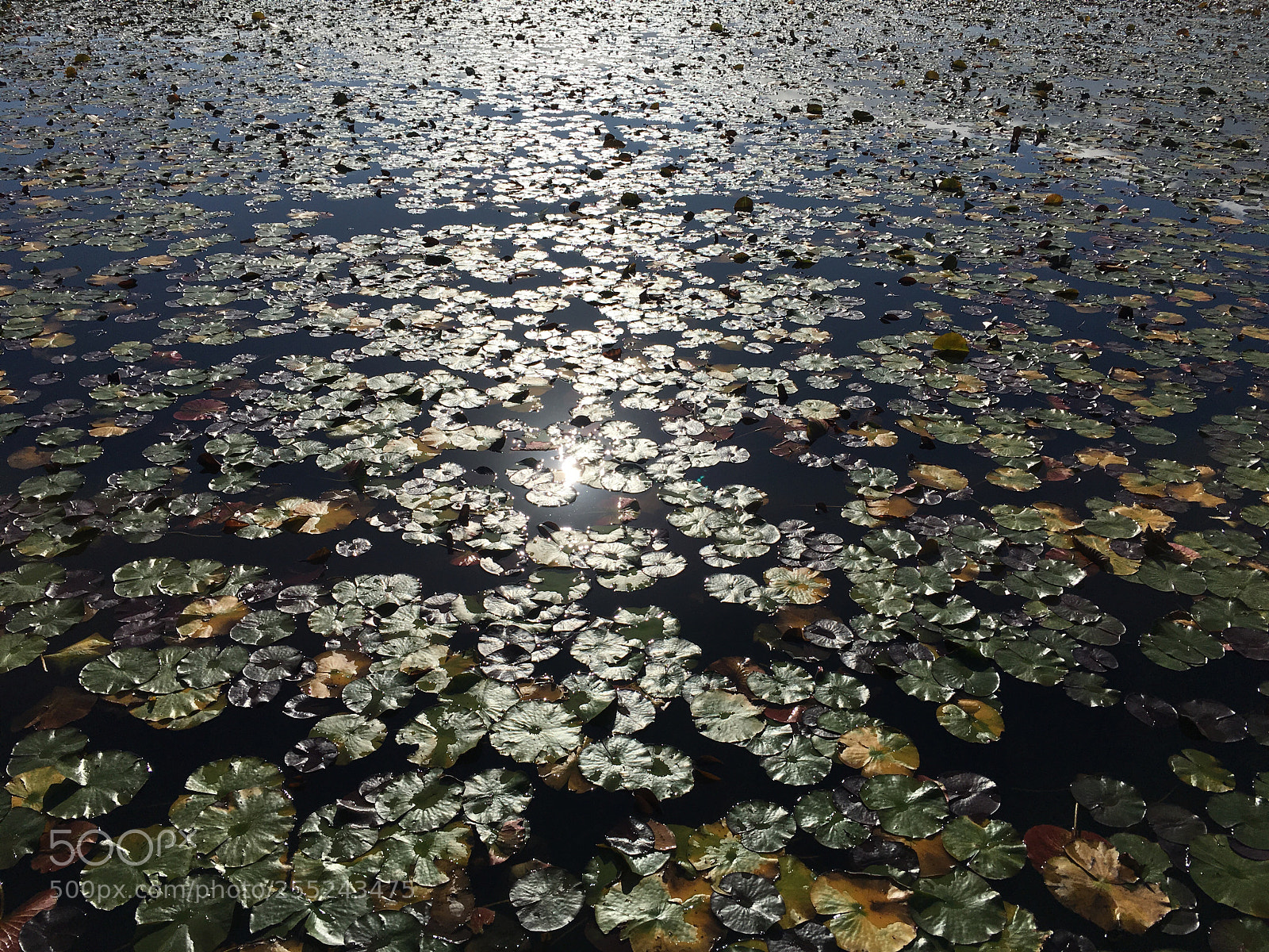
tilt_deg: -29.2
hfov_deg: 61.7
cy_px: 476
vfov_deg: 48.2
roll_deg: -2.2
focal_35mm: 29
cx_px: 634
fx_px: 1063
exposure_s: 1/6993
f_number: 2.2
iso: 25
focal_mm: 4.15
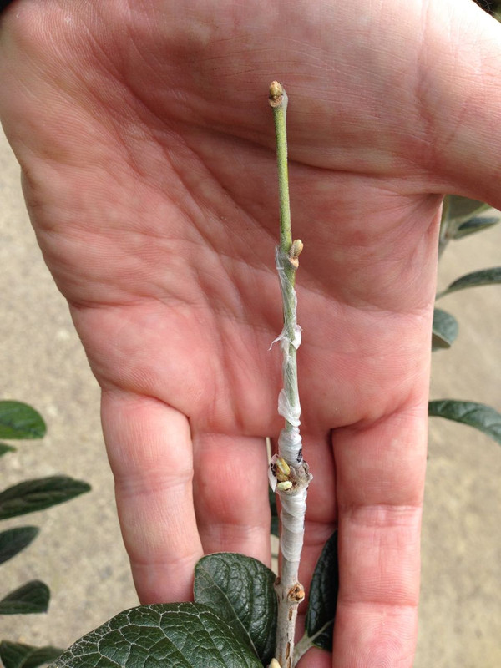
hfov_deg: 42.9
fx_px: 637
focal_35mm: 33
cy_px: 334
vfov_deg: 55.4
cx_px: 250
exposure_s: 1/753
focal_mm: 4.12
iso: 50
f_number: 2.4
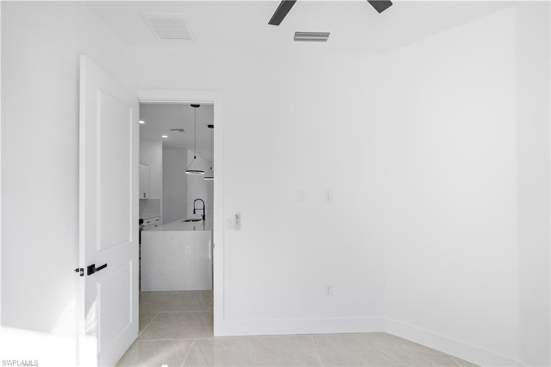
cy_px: 184
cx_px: 276
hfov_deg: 96.8
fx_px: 245
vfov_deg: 73.7
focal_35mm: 16
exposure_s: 1/160
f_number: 4
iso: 100
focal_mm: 16
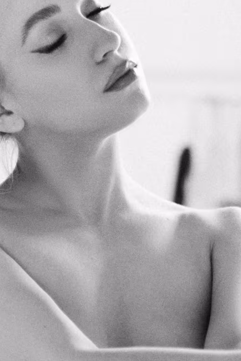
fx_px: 2430
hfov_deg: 5.7
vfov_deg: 8.4
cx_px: 133
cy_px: 409
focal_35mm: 242
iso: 500
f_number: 1.4
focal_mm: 35
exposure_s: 1/125
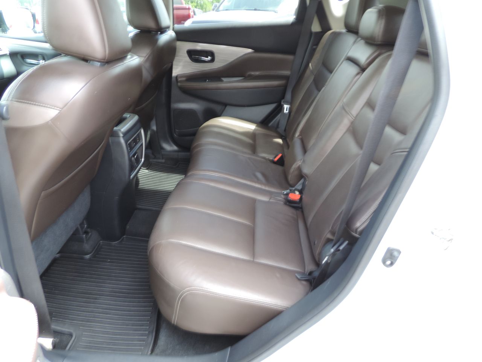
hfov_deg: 71.6
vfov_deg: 56.8
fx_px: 334
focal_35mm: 24
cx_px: 241
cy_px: 181
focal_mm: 4.3
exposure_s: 1/30
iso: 110
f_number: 3
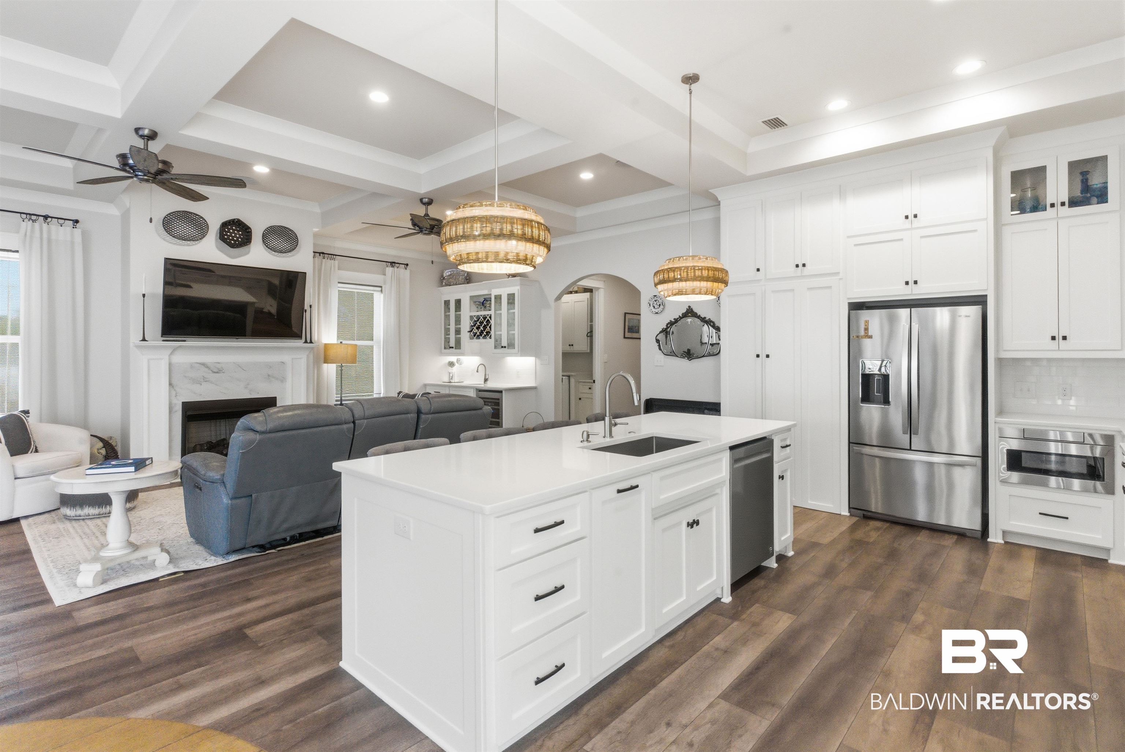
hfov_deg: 93.2
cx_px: 562
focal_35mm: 17
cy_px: 376
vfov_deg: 70.5
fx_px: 532
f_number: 13
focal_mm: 17
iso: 12800
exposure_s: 1/8000
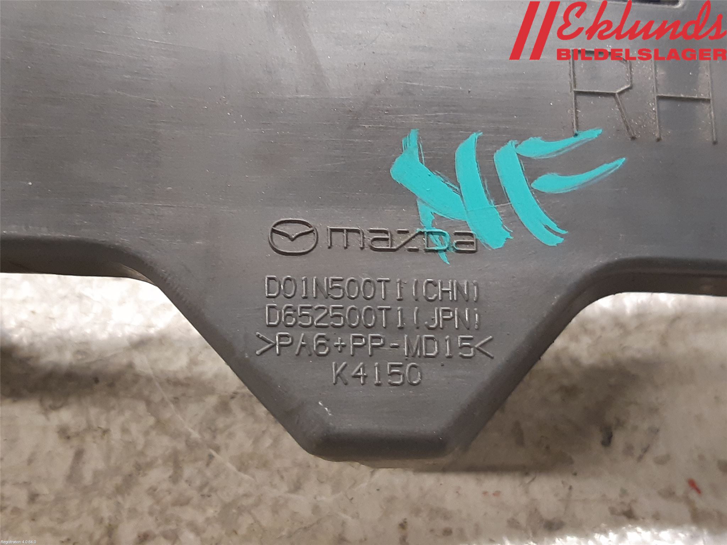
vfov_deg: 53.1
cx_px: 364
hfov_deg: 67.3
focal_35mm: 26
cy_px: 272
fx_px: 546
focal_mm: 3.93
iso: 200
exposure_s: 1/25
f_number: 1.7
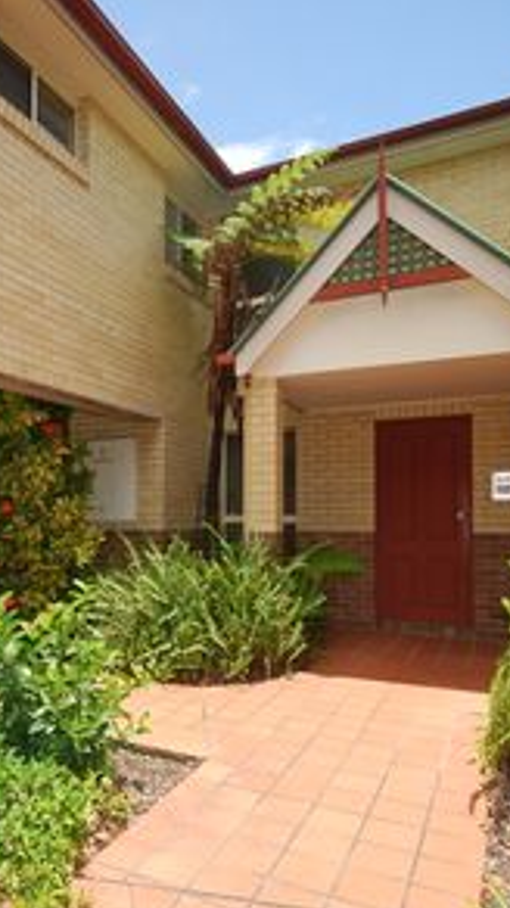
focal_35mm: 28
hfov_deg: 40.6
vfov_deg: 68.2
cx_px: 137
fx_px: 670
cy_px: 480
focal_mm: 11
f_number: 7.1
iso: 100
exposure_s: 1/200
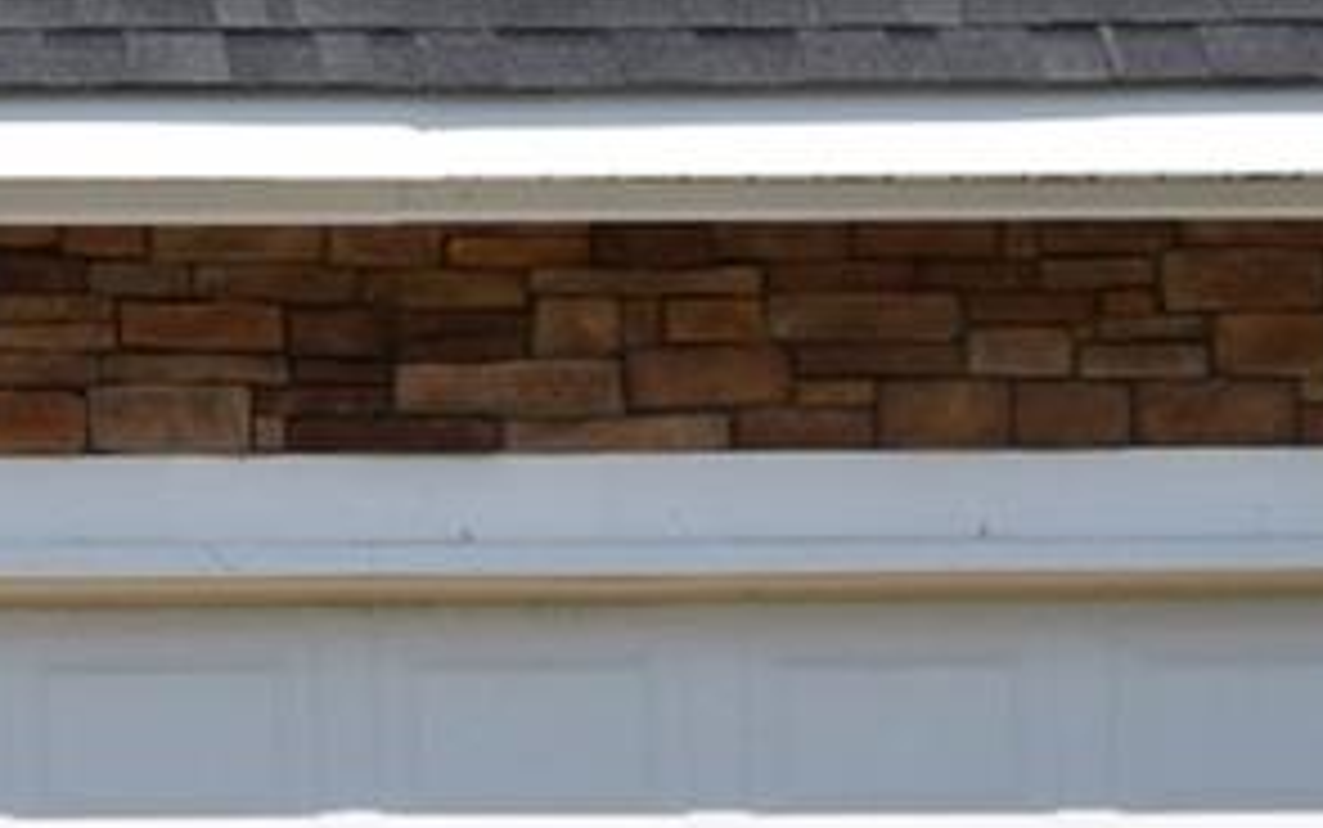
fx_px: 9234
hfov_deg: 7.9
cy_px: -130
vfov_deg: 5.1
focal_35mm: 256
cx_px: -994
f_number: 10
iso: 200
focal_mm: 24
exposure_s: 1/500
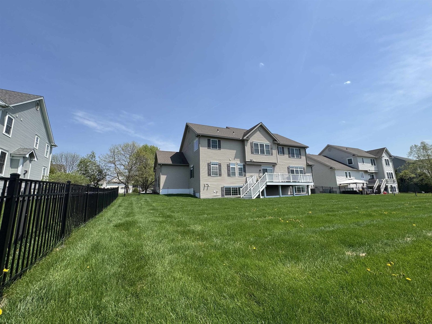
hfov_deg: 102.1
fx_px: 175
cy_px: 162
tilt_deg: +10.1
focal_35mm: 14
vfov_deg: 85.7
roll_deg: +1.8
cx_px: 216
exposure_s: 1/1976
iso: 50
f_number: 2.2
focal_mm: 2.22
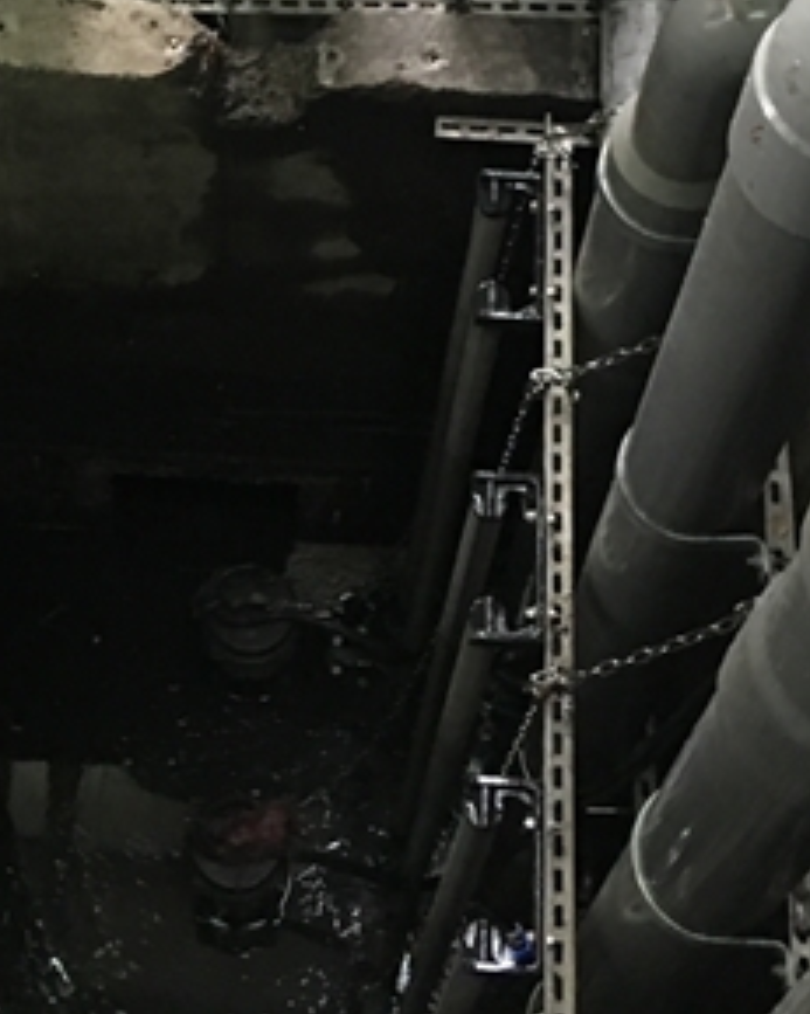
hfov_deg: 18.4
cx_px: 219
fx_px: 2488
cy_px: 58
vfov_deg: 22.3
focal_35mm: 83
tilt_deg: -59.2
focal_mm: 4.15
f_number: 2.2
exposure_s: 1/4
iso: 50
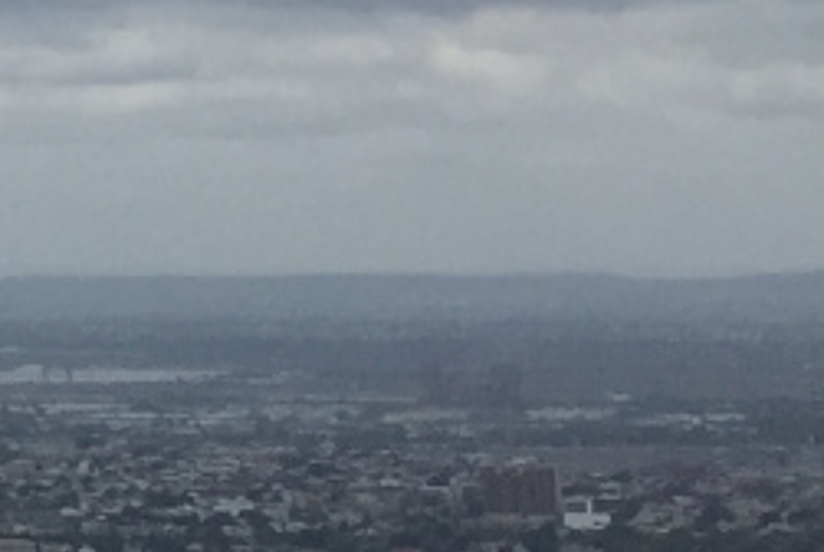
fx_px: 4400
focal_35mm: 192
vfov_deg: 7.1
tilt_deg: +5.0
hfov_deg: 9.3
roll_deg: -0.2
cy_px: -112
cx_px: -1287
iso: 32
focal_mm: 4.15
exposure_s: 1/3597
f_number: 2.2
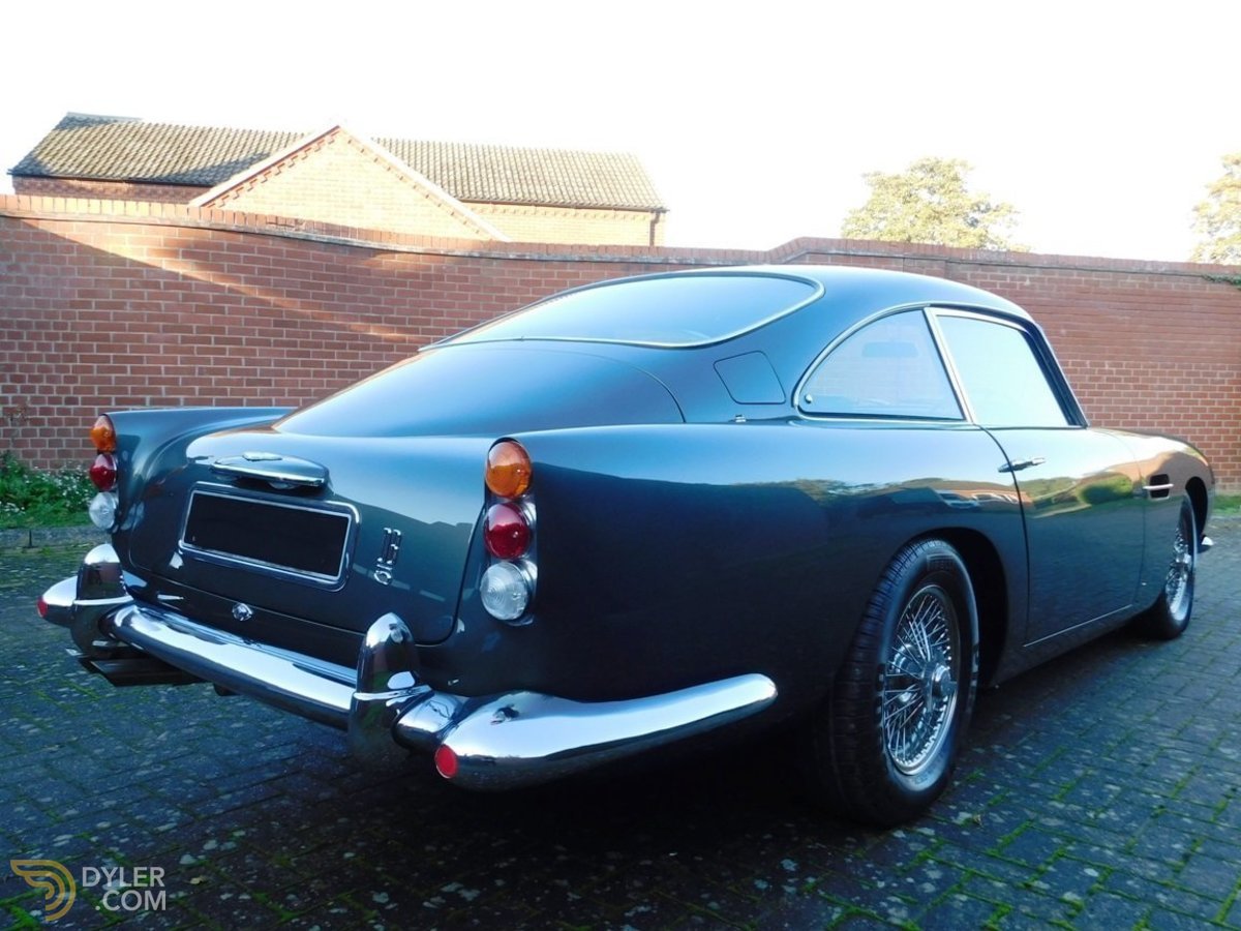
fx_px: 1004
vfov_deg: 49.7
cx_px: 620
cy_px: 466
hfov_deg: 63.4
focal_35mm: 28
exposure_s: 1/160
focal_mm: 4.9
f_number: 3.2
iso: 125
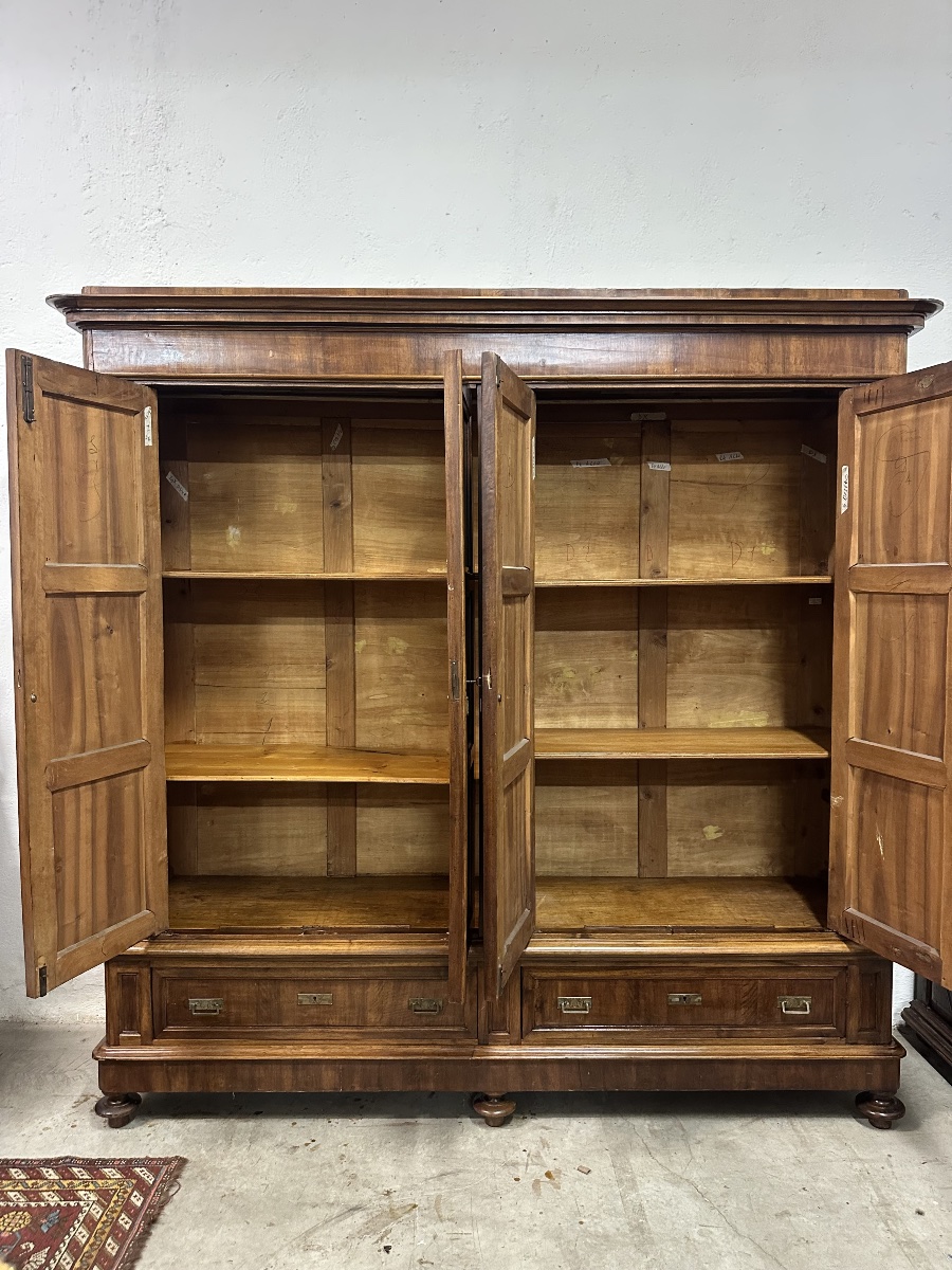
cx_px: 476
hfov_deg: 56.8
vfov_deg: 71.6
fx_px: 880
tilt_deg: -3.2
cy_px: 635
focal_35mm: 24
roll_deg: -0.7
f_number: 1.78
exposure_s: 1/50
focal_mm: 6.86
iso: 500
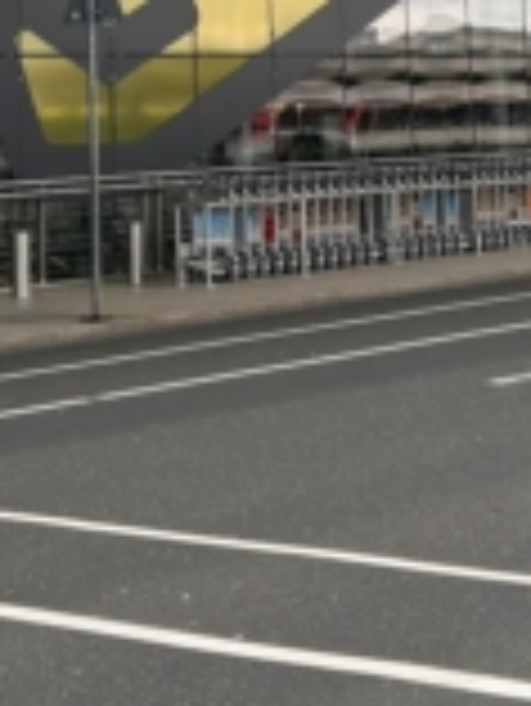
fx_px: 2390
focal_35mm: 117
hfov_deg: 12.7
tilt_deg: +11.3
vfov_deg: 15.8
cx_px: 259
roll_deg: +1.8
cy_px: -272
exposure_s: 1/614
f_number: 1.5
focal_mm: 5.7
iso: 50
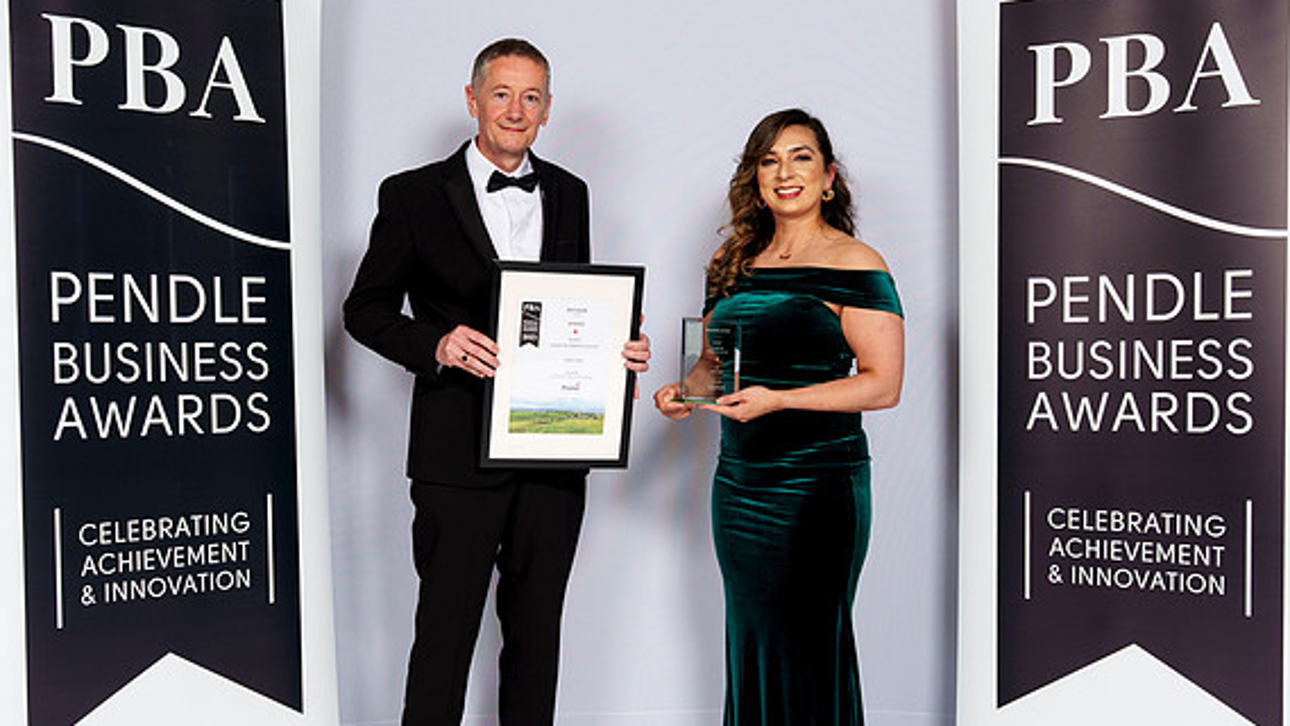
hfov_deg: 43.7
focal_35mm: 47
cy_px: 414
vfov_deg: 25.4
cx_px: 626
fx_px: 1608
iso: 100
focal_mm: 34
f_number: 8
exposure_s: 1/125
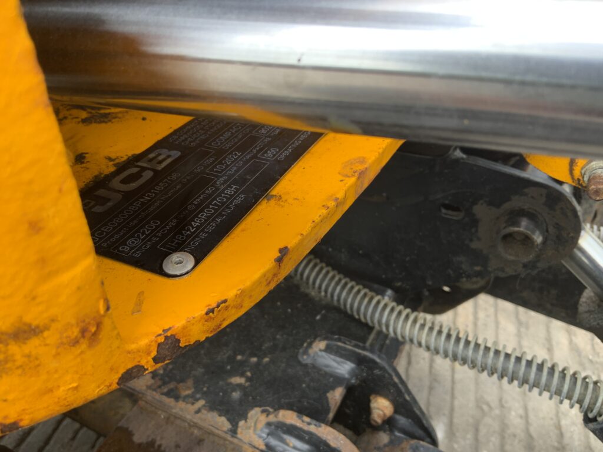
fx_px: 505
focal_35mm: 29
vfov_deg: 48.2
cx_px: 302
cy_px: 226
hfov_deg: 61.7
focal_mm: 3
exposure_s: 1/122
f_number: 1.8
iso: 16
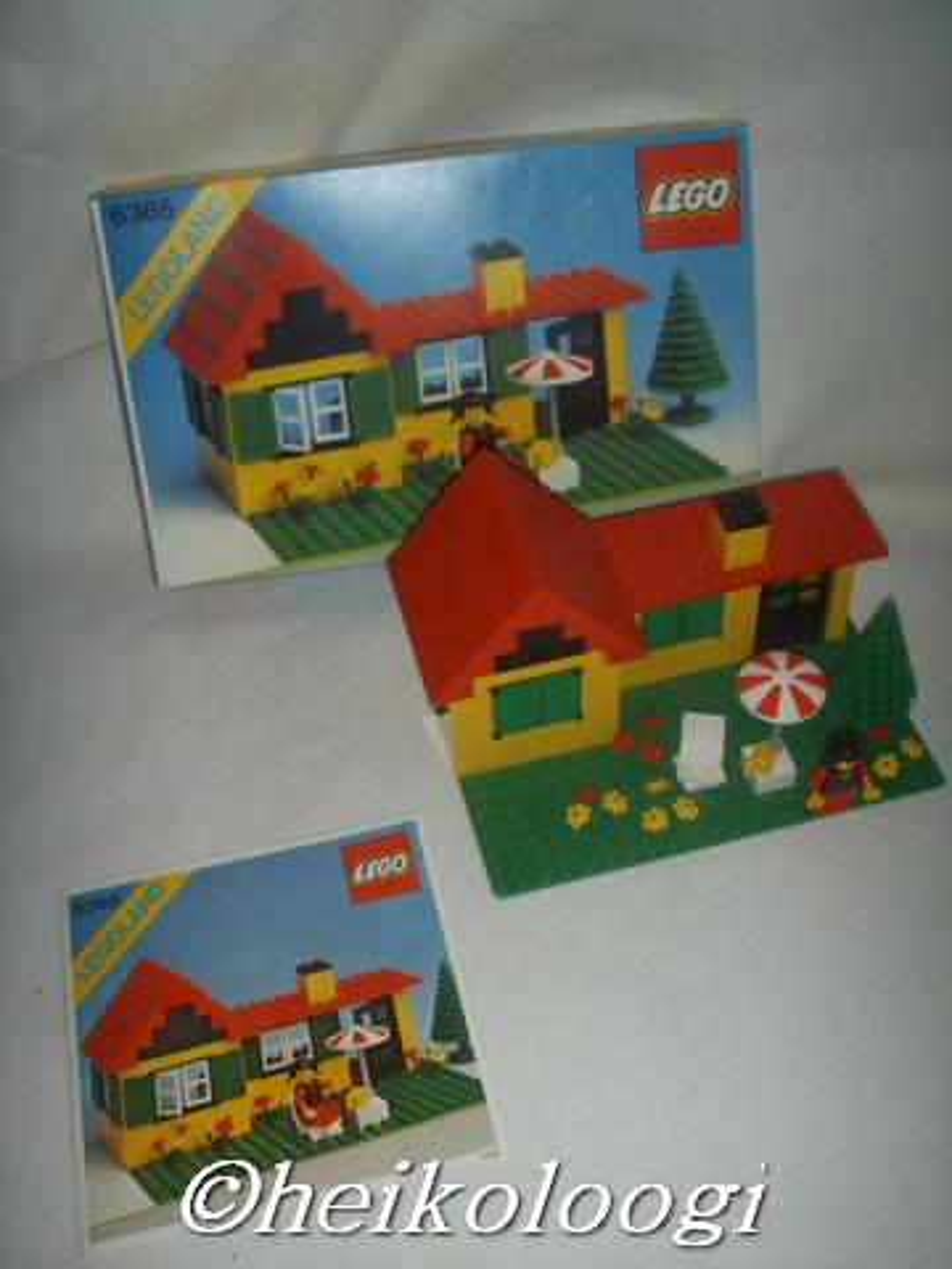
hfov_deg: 36.8
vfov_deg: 47.9
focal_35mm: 39
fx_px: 1430
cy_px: 634
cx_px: 476
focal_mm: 6.6
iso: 100
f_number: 3.5
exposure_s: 1/45
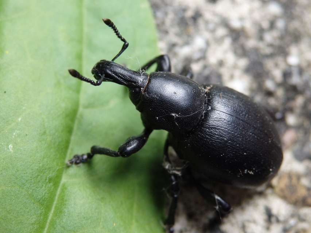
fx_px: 593
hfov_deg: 29.4
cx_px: 156
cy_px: 116
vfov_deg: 22.3
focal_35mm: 66
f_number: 4.4
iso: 500
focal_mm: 11.9
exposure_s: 1/100
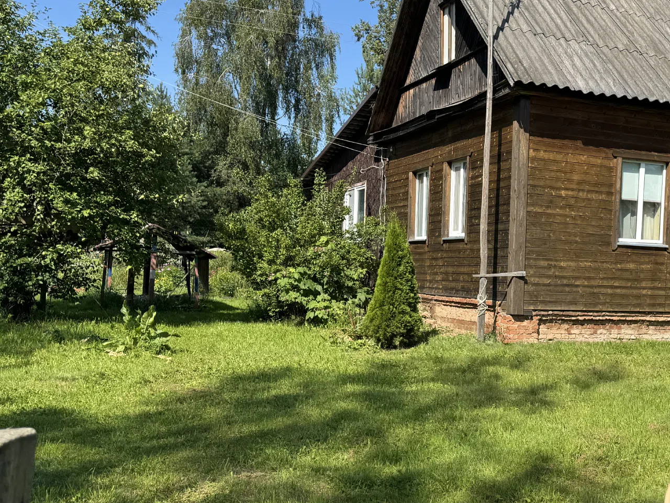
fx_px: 871
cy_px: 298
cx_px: 502
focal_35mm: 45
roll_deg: -1.4
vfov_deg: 32.1
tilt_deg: -0.3
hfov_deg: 40.9
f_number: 1.78
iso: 80
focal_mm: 6.76
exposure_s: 1/2506
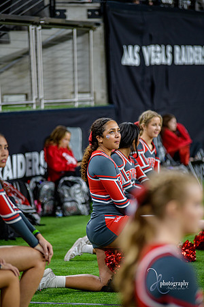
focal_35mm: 180
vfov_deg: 11.4
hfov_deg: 7.6
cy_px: 154
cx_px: 102
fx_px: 1530
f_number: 2.8
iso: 1000
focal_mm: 180
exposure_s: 1/400
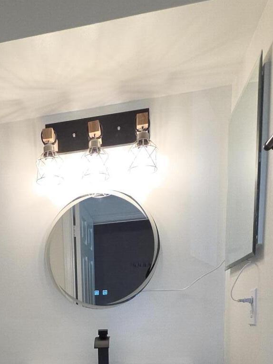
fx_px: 357
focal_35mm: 34
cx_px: 56
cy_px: 384
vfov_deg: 43.9
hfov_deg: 40.2
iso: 100
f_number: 2.2
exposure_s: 1/60
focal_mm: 2.2
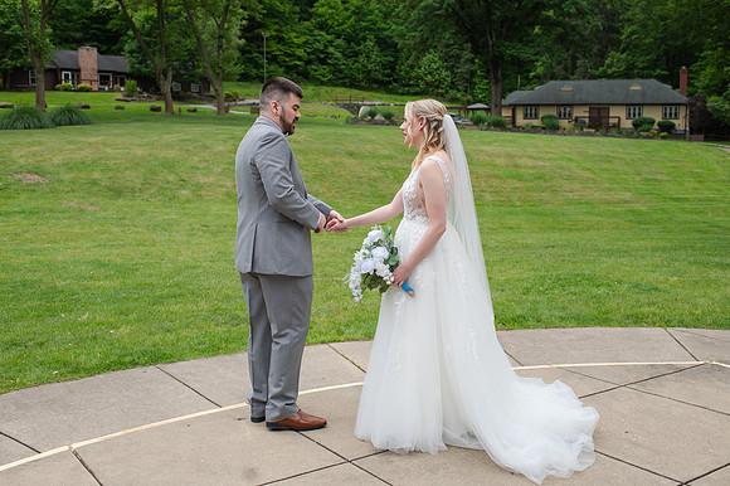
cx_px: 358
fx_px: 782
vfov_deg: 34.5
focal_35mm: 39
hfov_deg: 50.0
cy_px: 245
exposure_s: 1/500
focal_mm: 35
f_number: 3.5
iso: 100
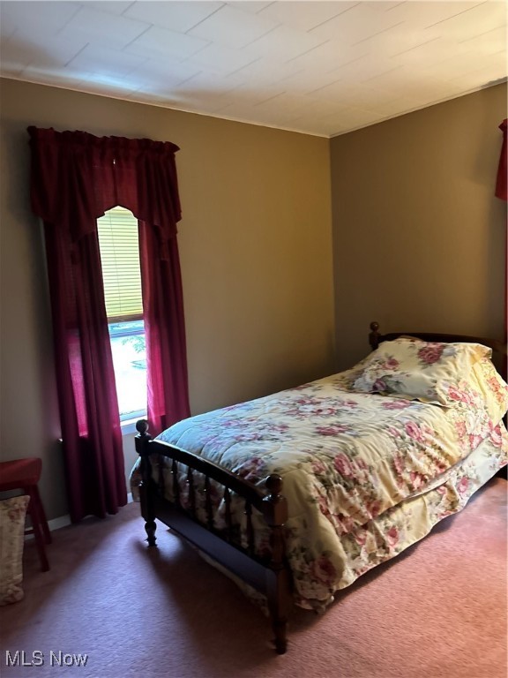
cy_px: 339
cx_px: 254
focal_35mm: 26
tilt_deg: -6.0
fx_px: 509
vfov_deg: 67.3
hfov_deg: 53.1
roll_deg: +4.3
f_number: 1.5
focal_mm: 5.7
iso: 400
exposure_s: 1/40
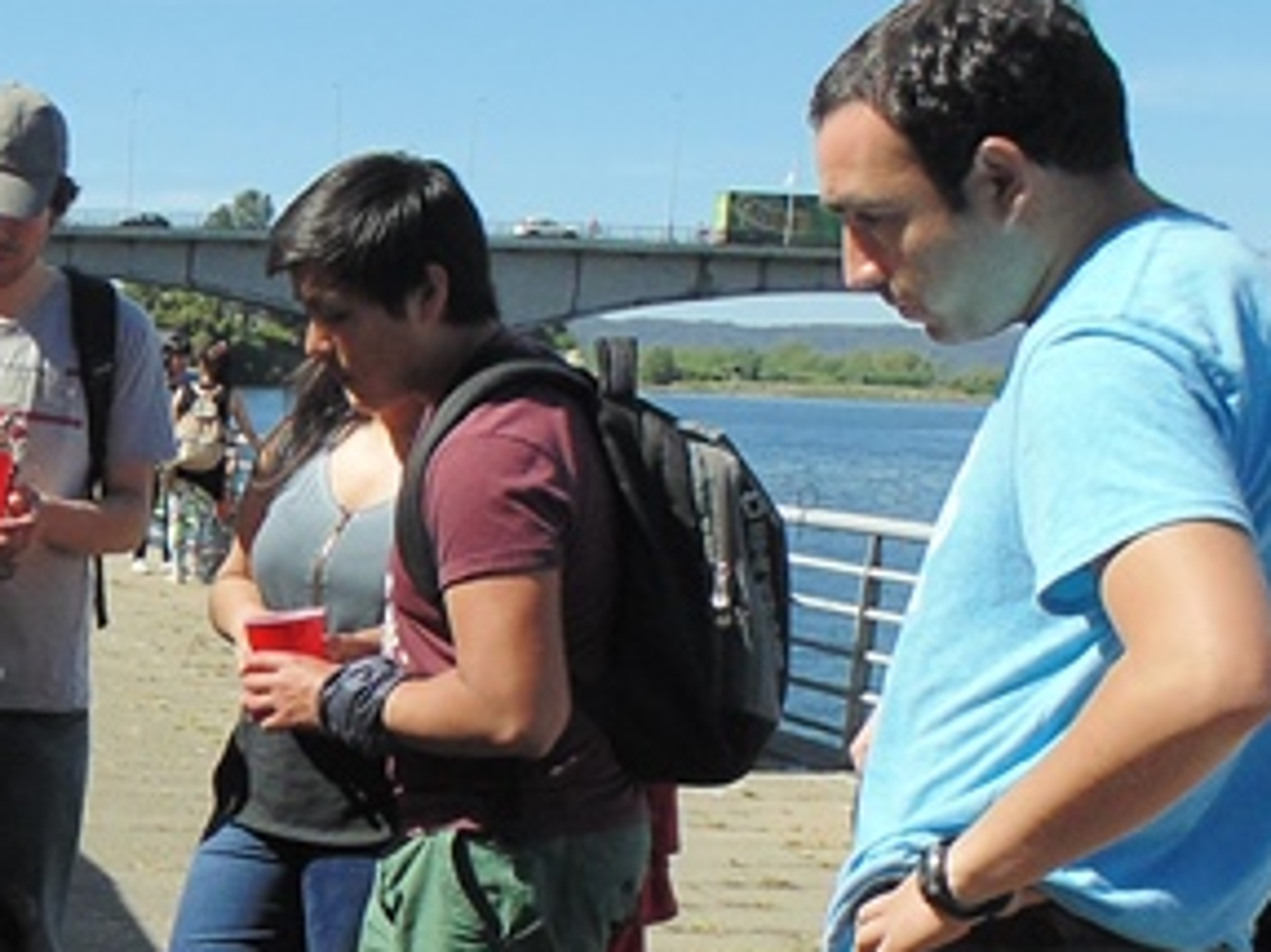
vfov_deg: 20.7
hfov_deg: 25.3
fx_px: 2532
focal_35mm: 69
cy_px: 910
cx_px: -261
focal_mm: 4
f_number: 9.7
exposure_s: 1/125
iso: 100
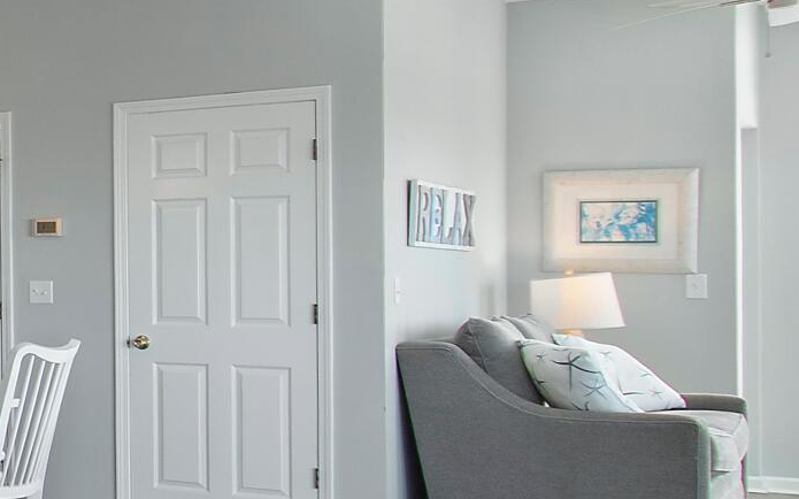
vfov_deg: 19.7
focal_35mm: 66
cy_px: 251
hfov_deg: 21.6
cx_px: -600
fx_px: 1437
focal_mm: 10
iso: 100
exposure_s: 1/15
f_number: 4.5
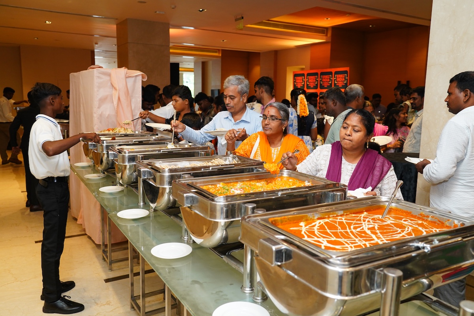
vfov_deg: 45.0
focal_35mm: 29
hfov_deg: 63.7
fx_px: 382
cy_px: 158
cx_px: 237
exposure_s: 1/200
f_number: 5
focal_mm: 29
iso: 1600
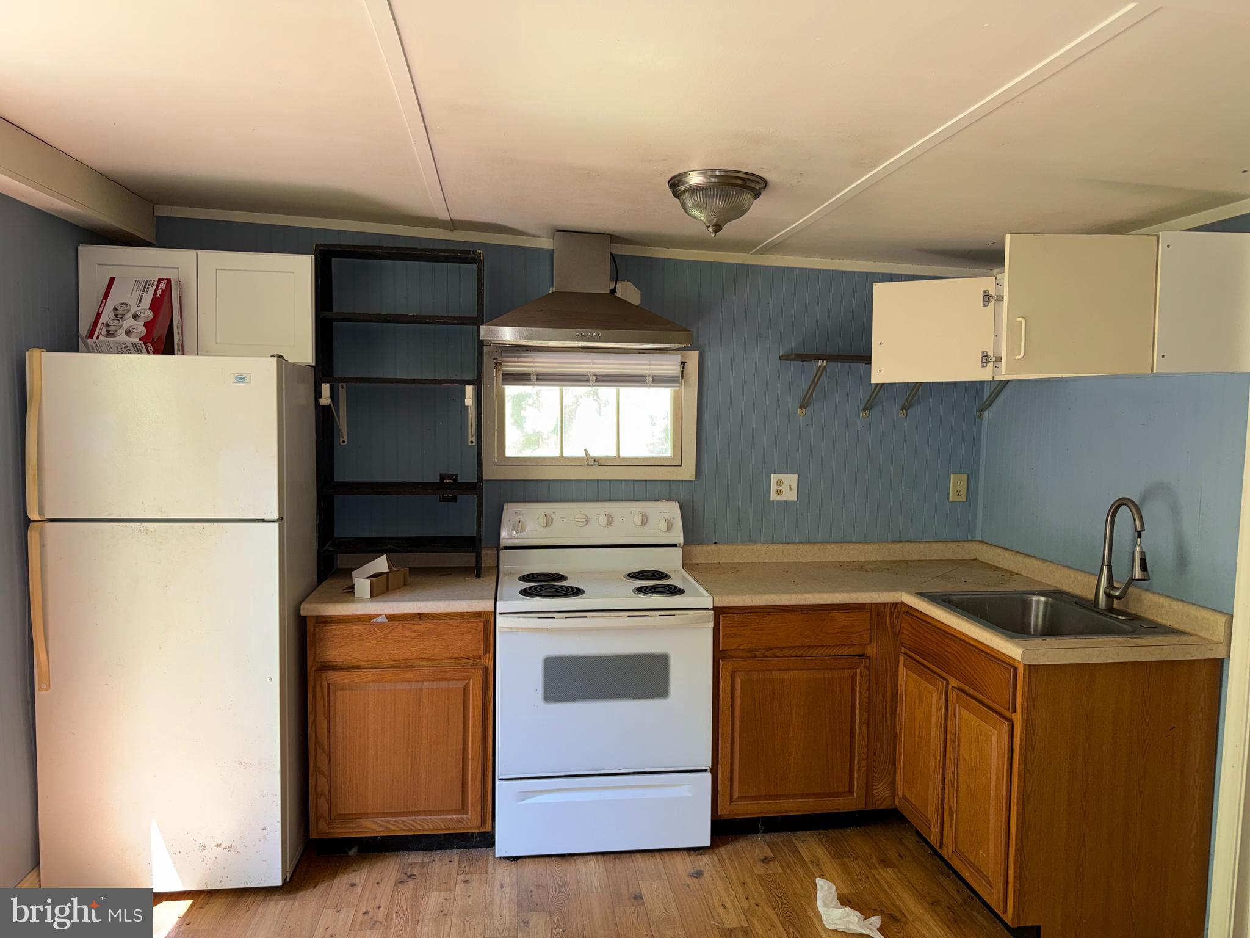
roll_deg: +0.0
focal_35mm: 24
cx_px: 625
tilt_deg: -4.5
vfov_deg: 56.8
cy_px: 469
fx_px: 867
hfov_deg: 71.6
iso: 64
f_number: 1.78
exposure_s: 1/26
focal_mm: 6.76
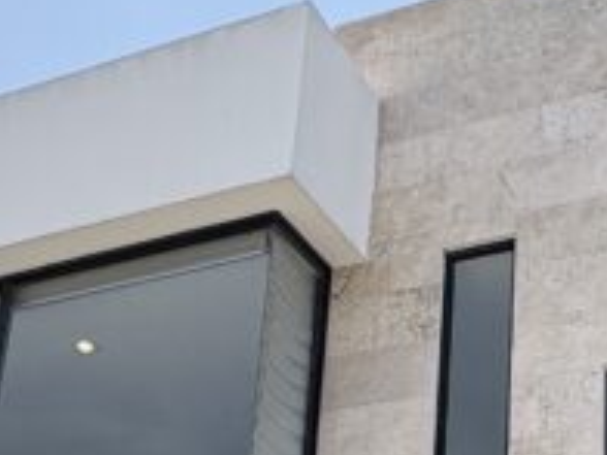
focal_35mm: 73
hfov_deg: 26.2
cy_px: 604
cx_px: 492
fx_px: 1280
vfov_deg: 18.6
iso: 40
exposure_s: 1/1256
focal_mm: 2.22
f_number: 2.2
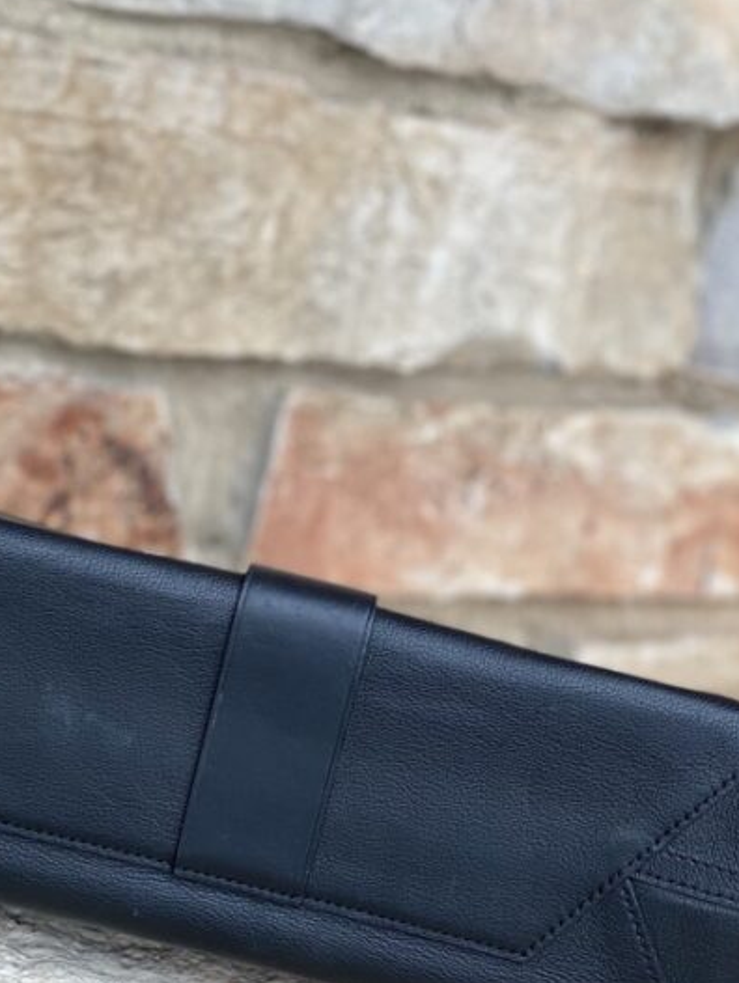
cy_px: 699
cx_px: 272
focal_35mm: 92
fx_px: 2616
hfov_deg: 16.1
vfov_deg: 21.2
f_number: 2
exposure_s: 1/122
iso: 32
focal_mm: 6
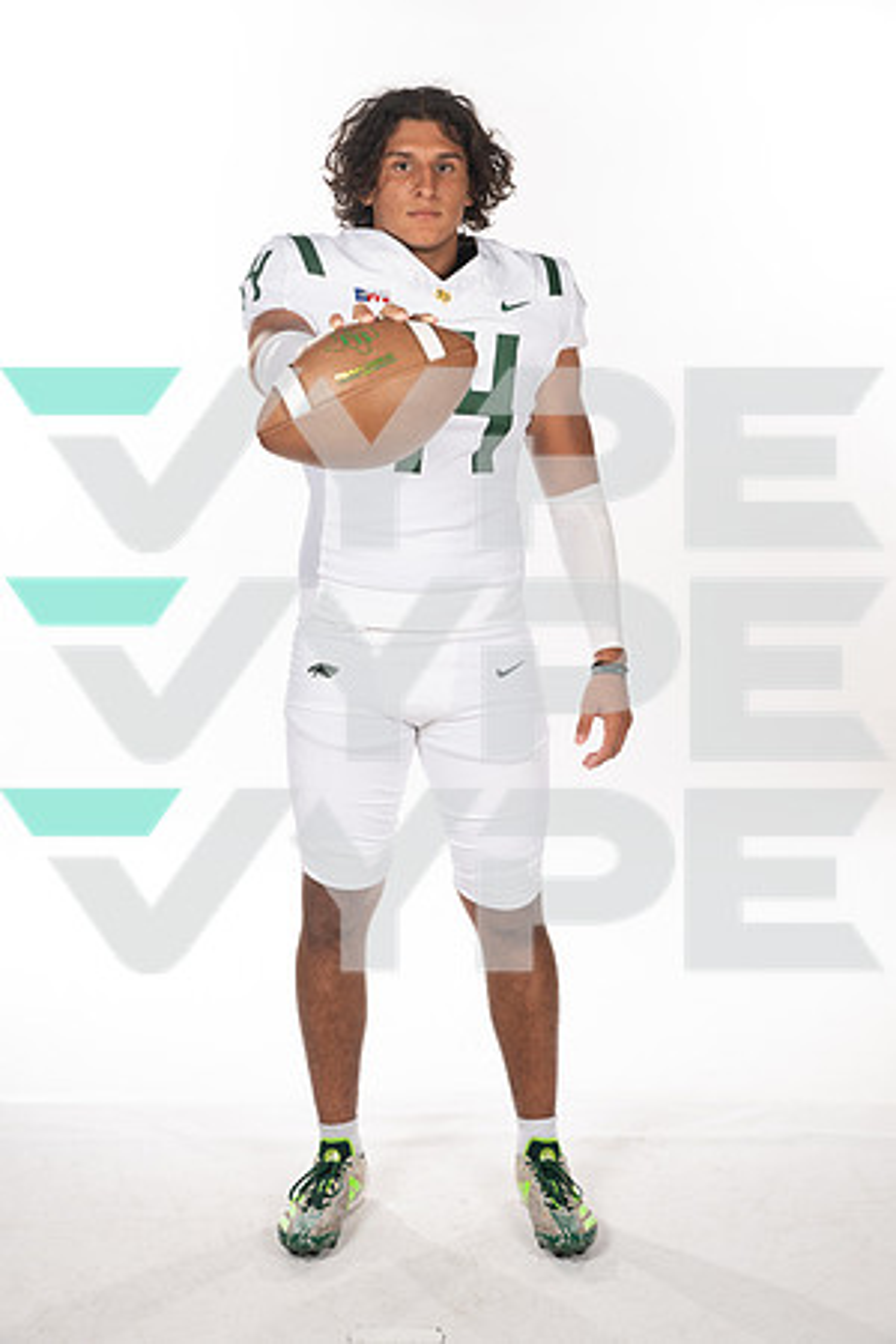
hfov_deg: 26.0
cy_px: 672
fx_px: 1941
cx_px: 448
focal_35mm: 52
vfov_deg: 38.2
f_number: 8
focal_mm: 52
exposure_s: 1/400
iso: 640
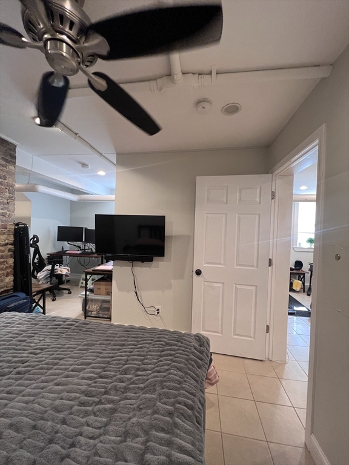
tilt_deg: +0.1
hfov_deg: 89.9
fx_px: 175
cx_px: 174
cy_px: 232
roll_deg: -1.7
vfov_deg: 106.2
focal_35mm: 13
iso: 200
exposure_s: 1/60
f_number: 1.8
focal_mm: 1.57
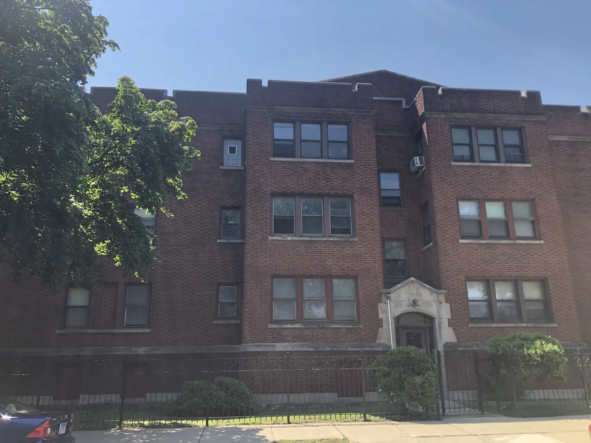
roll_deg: +0.1
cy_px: 222
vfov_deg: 49.7
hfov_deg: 63.4
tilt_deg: +16.7
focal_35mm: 28
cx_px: 296
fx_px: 478
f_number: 1.8
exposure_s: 1/674
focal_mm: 3.99
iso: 20
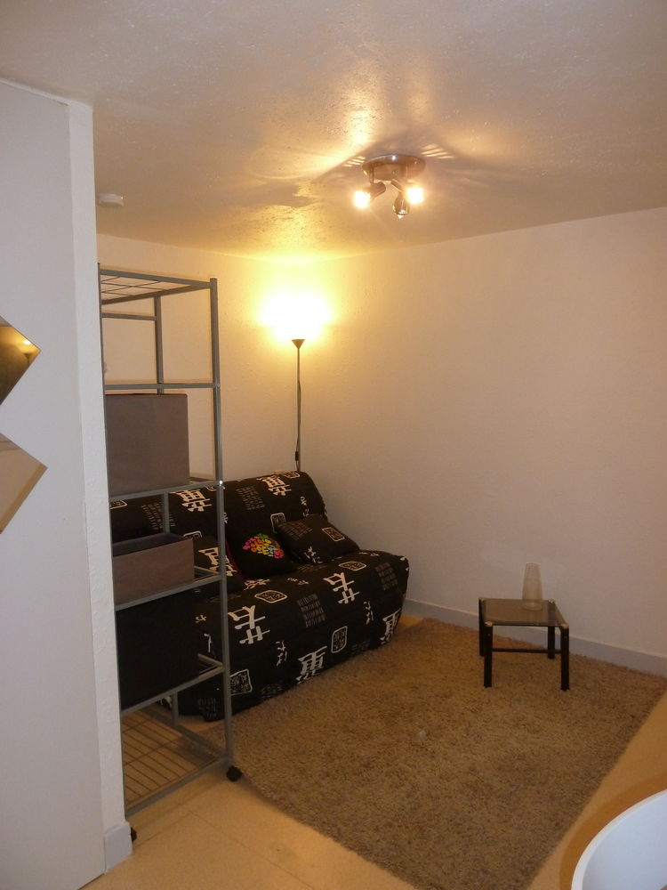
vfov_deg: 69.4
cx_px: 334
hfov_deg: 54.9
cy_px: 445
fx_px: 642
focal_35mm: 25
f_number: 3.3
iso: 250
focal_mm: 4.1
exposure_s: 1/30
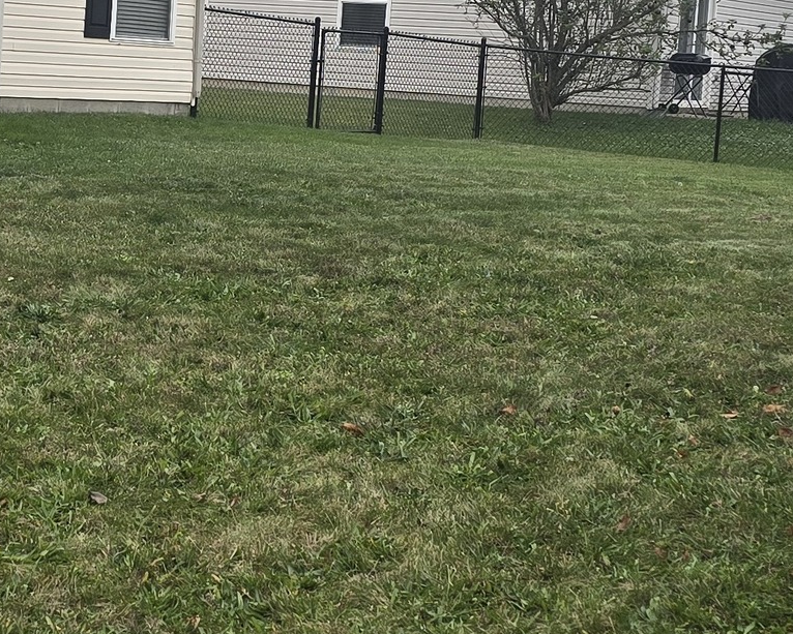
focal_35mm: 90
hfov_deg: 21.0
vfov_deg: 17.0
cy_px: 207
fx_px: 2113
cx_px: 158
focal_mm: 6.3
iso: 50
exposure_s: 1/180
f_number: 1.7
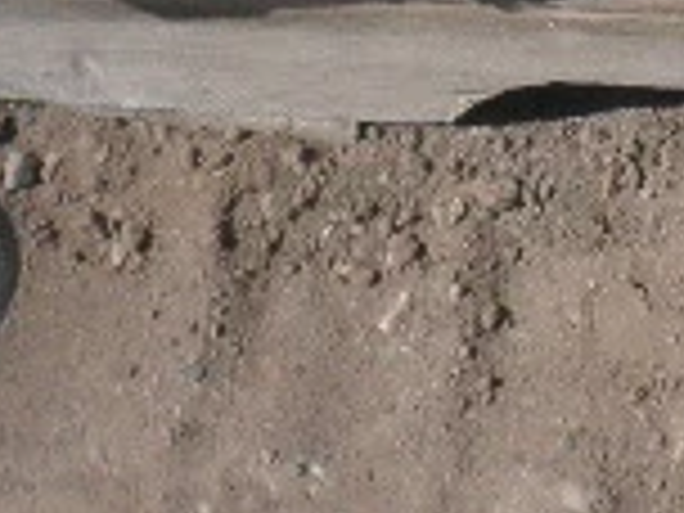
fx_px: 3656
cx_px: 900
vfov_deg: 7.8
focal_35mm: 185
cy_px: -436
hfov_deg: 10.4
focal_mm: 7.9
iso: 64
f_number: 9.6
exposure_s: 1/160
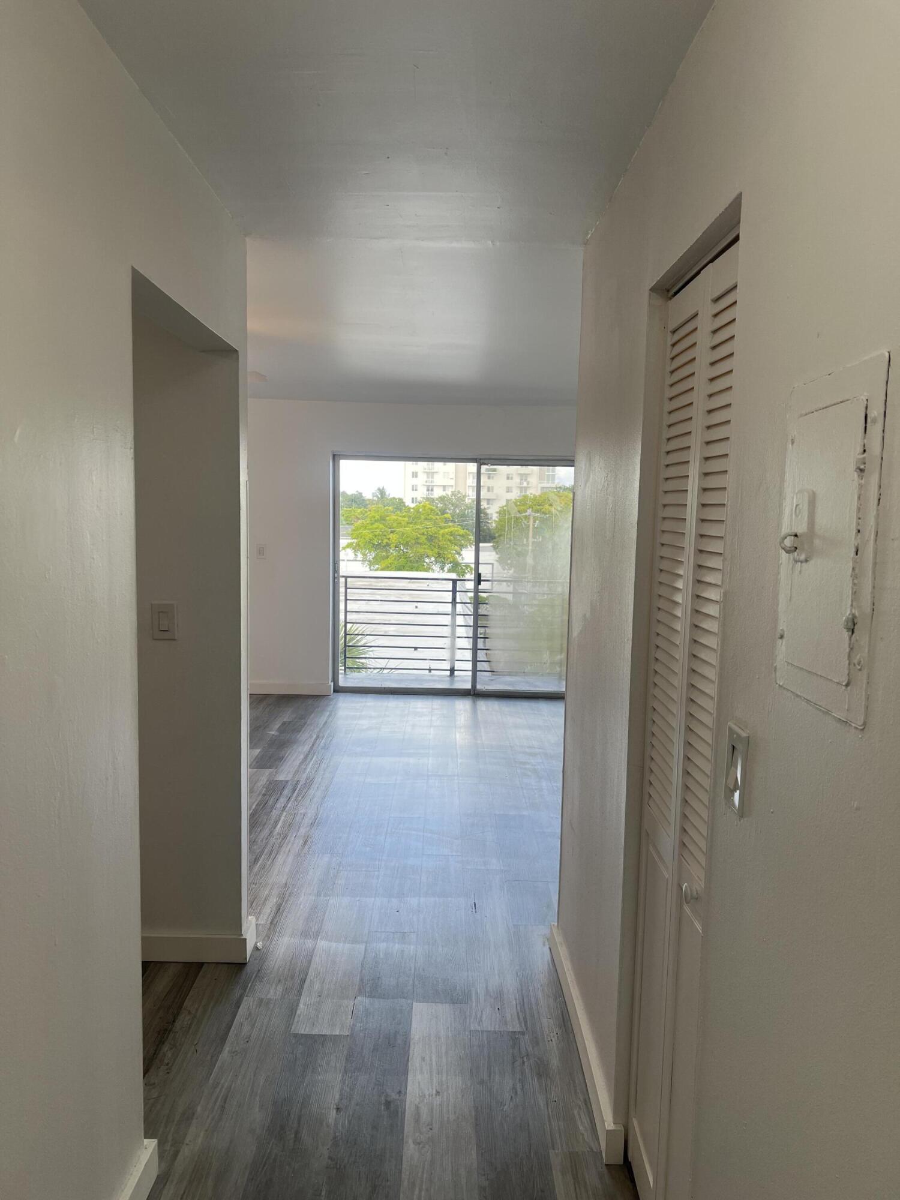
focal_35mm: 26
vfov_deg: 67.3
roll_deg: -1.8
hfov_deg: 53.1
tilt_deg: -6.2
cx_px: 450
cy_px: 600
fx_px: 901
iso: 40
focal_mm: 5.7
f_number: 1.5
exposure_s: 1/251
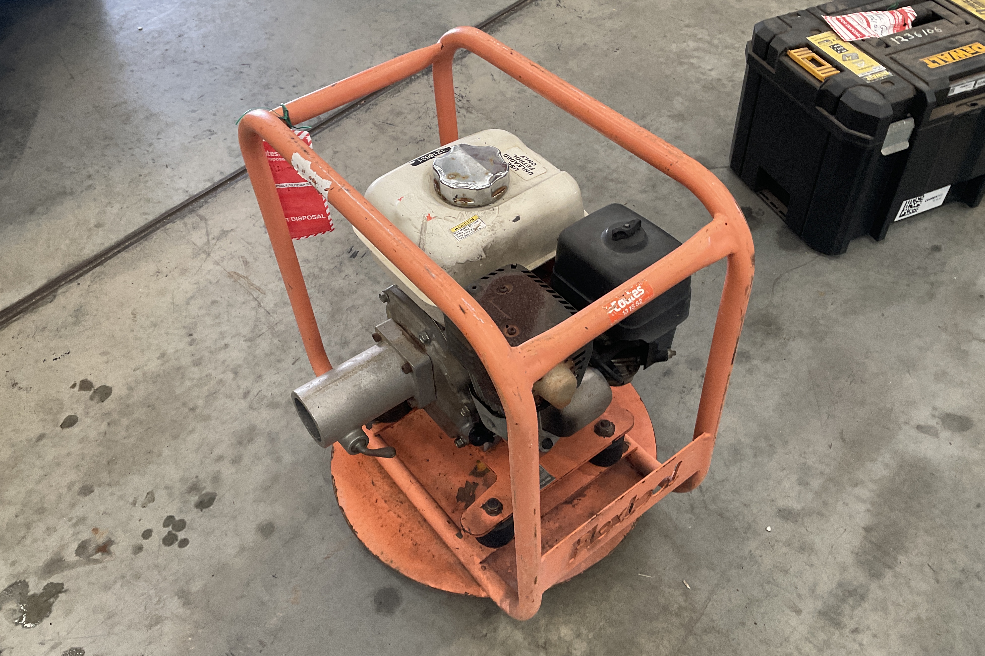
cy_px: 319
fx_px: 848
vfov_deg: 42.3
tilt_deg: -47.0
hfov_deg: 60.3
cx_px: 487
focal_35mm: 31
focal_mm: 3
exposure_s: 1/50
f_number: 1.8
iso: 64
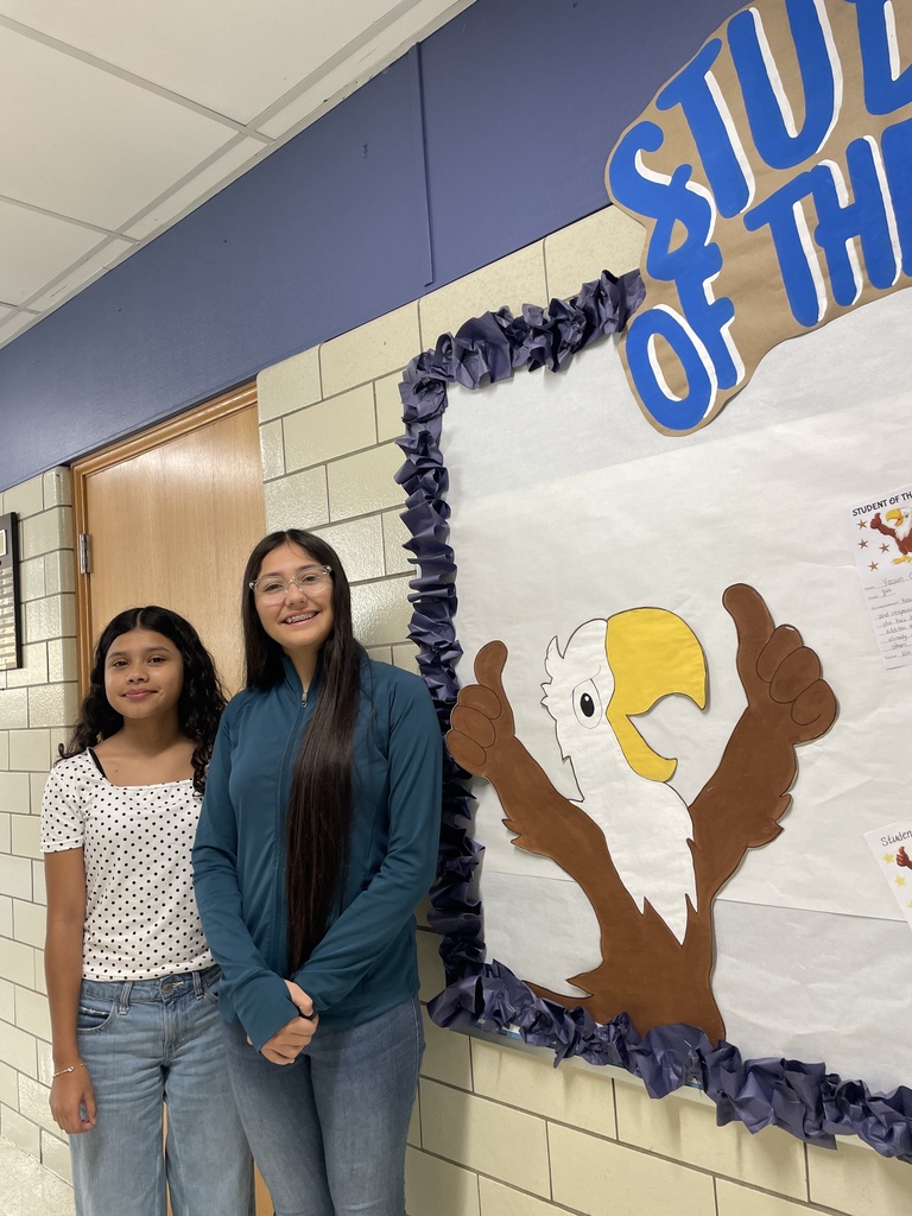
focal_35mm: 26
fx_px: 913
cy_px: 608
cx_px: 456
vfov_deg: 67.3
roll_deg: +5.5
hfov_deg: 53.1
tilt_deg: +6.8
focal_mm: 4.2
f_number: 1.6
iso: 64
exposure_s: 1/60
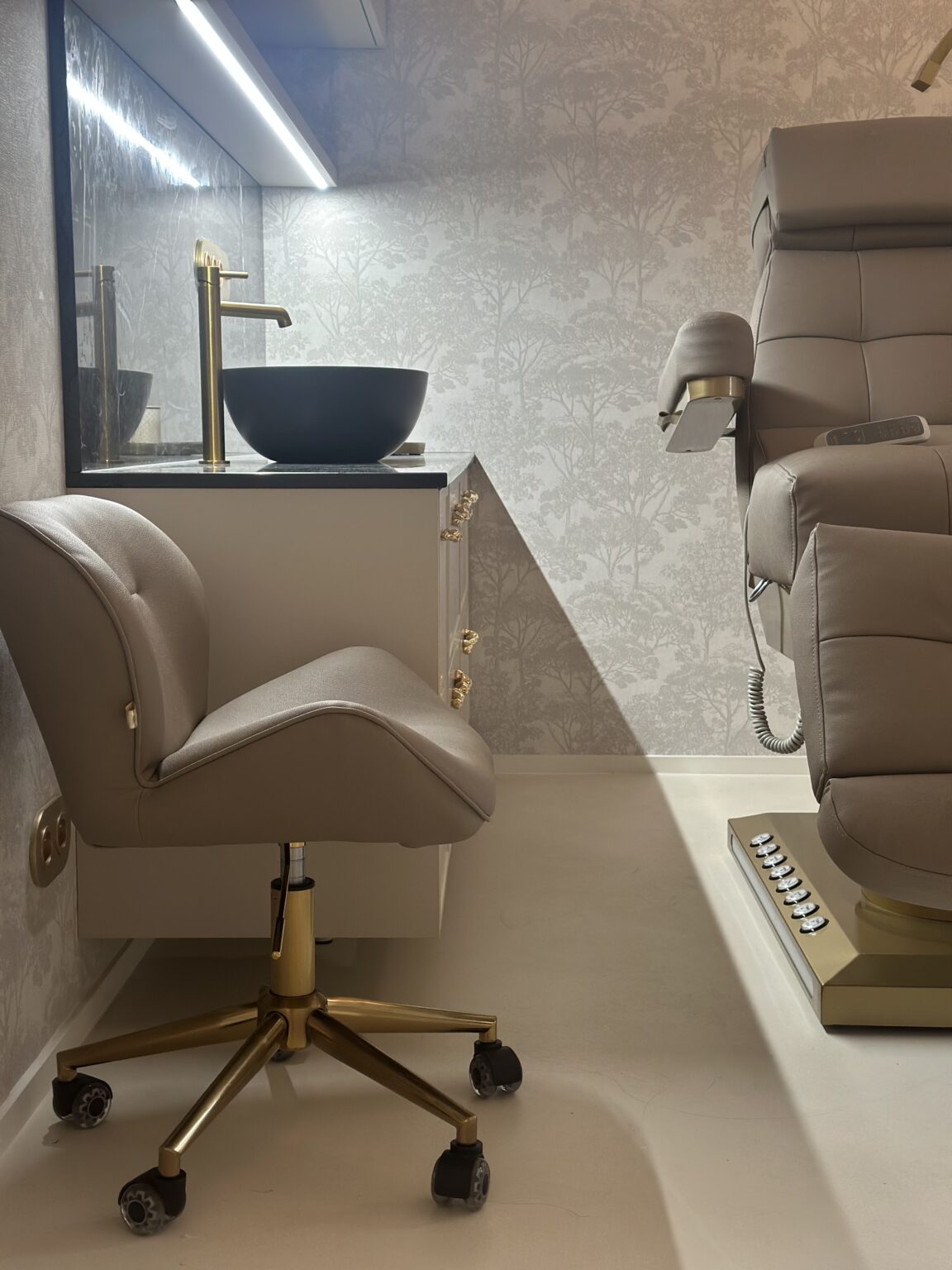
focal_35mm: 48
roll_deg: -0.5
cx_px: 476
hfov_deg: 30.3
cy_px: 635
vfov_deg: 39.7
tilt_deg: -6.5
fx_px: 1760
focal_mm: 6.86
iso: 125
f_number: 1.78
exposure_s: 1/50
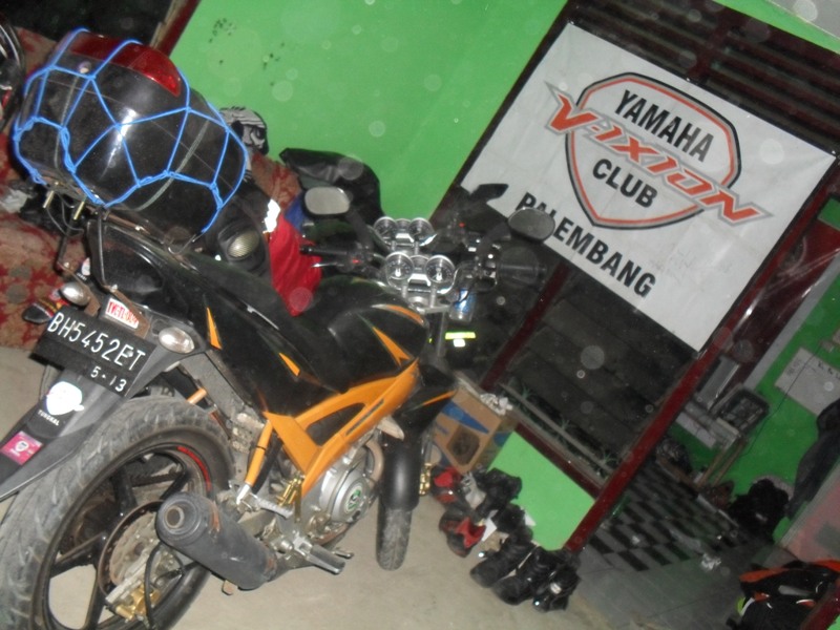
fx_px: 849
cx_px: 420
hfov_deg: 52.6
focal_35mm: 35
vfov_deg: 40.7
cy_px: 315
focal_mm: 6.3
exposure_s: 1/45
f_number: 3.2
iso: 240
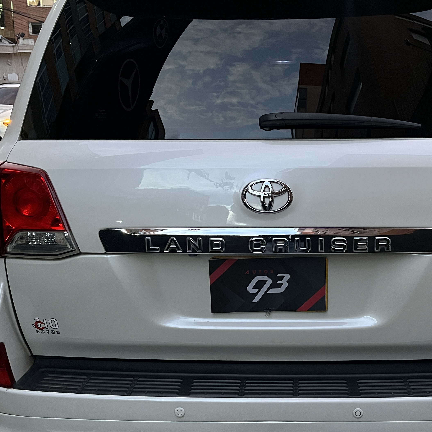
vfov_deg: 38.3
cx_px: 269
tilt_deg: -14.9
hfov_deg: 38.1
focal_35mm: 44
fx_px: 621
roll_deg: -1.4
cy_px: 242
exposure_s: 1/60
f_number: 1.6
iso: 500
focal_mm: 5.1
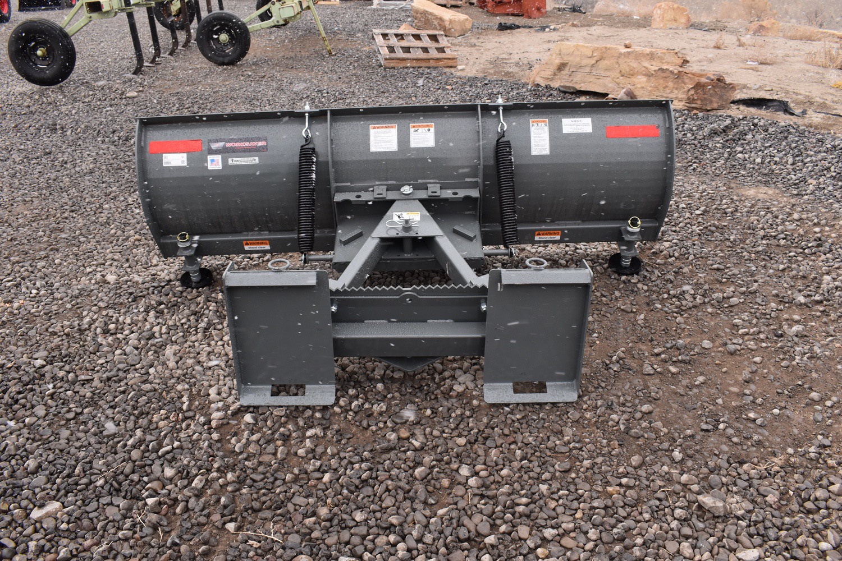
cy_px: 280
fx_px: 702
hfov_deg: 61.9
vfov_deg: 43.6
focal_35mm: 30
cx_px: 421
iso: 400
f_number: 8
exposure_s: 1/250
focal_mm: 20
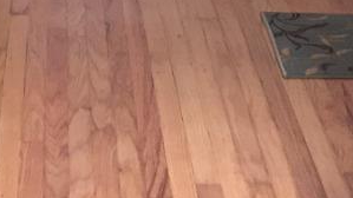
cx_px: 22
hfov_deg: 14.0
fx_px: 1422
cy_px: -351
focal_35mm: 152
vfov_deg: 7.3
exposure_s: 1/30
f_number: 2.2
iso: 100
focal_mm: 4.15
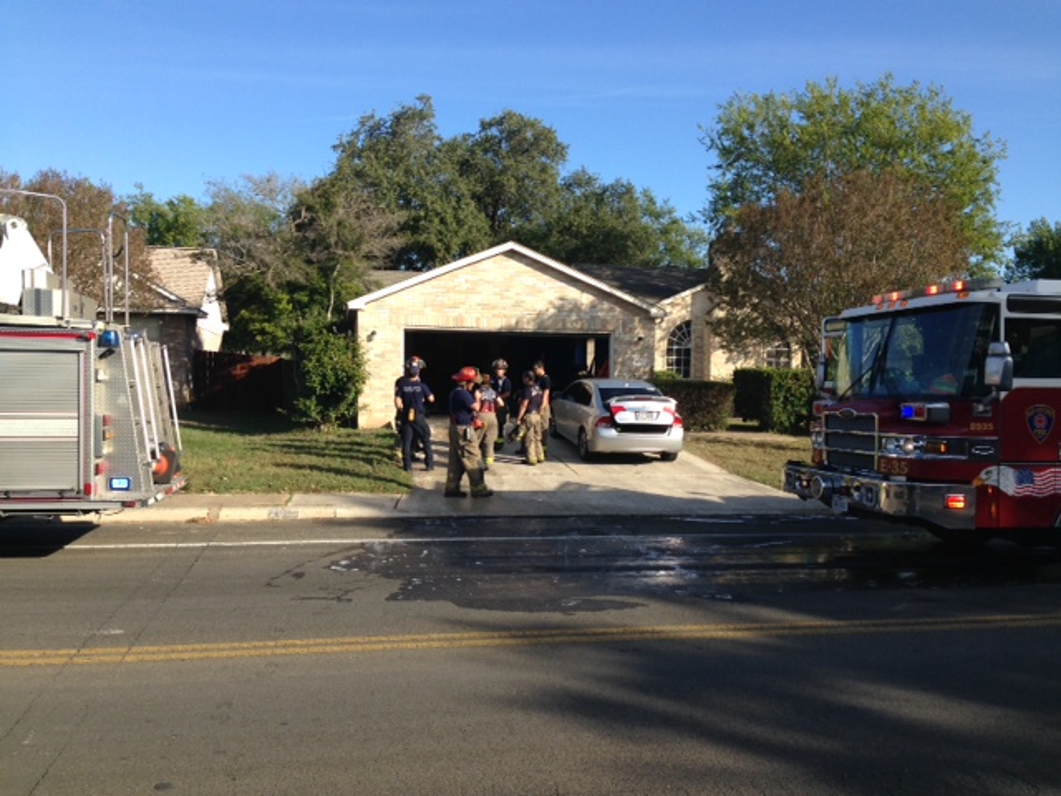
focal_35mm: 33
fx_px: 1011
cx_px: 530
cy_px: 398
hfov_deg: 55.4
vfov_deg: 42.9
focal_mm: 4.12
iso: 50
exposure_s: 1/903
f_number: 2.4
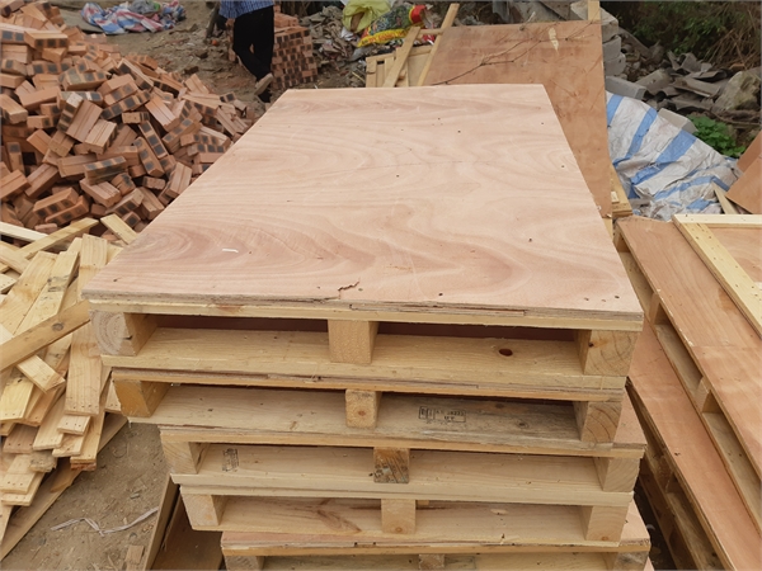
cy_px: 286
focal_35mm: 26
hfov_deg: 67.3
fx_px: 572
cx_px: 381
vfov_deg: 53.1
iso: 40
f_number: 1.7
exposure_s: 1/735
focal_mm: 3.93
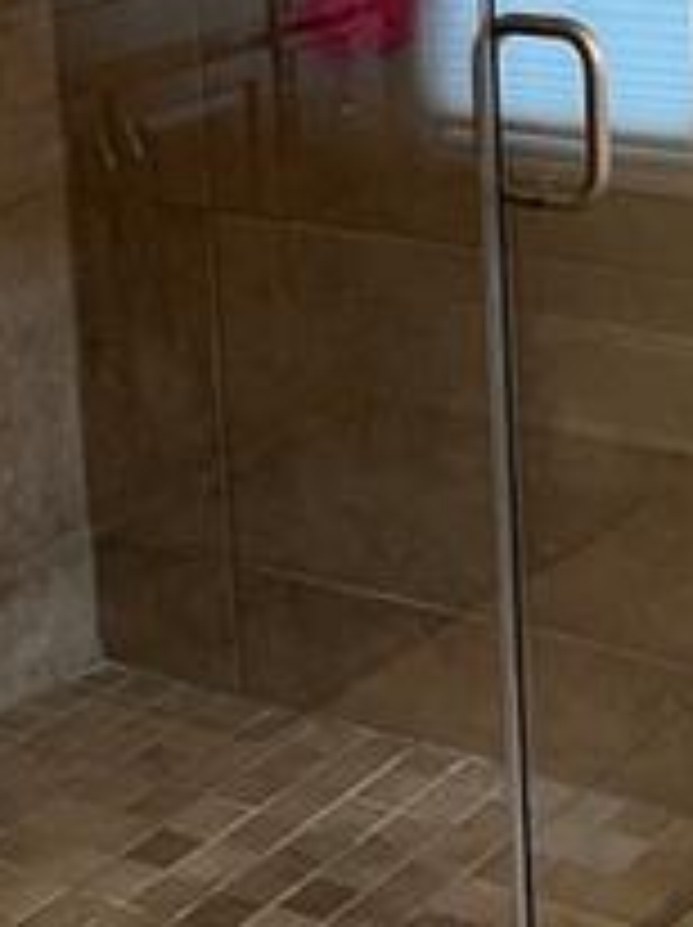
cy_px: -45
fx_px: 2595
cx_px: 738
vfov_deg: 19.5
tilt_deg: -9.3
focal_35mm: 97
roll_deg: +1.7
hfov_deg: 14.9
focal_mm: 5.7
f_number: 1.5
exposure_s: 1/60
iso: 250
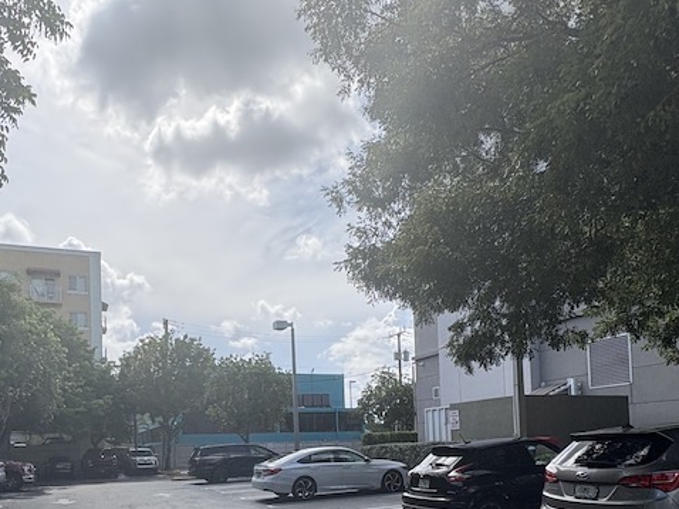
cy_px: 424
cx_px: 270
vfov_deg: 44.0
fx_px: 588
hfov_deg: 59.5
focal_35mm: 30
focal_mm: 2.22
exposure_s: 1/2415
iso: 50
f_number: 2.2
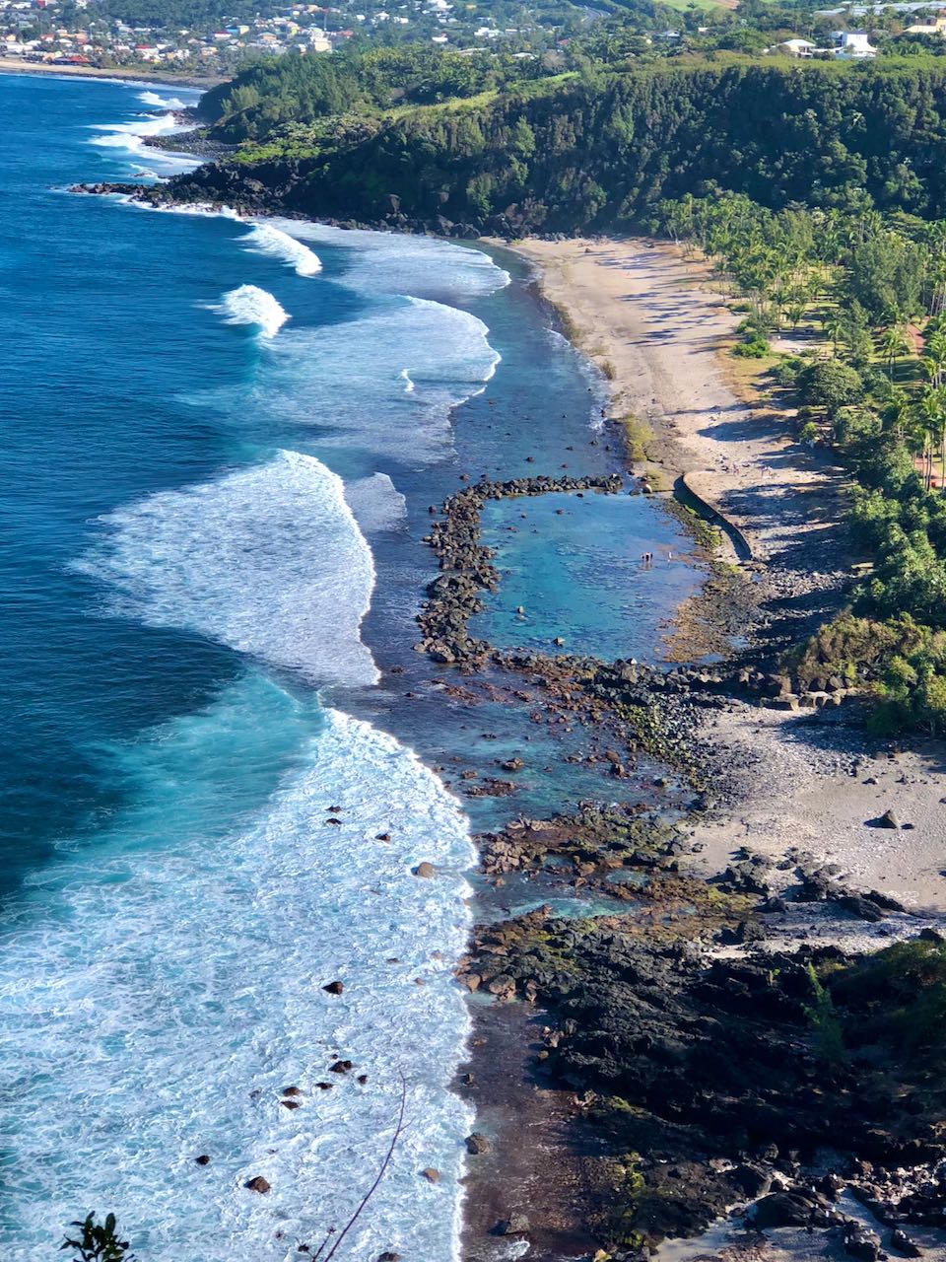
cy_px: 631
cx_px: 473
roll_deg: -1.6
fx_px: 2077
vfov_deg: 33.8
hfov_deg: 25.7
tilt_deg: -14.6
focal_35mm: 57
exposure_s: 1/857
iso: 20
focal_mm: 6.6
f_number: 2.8
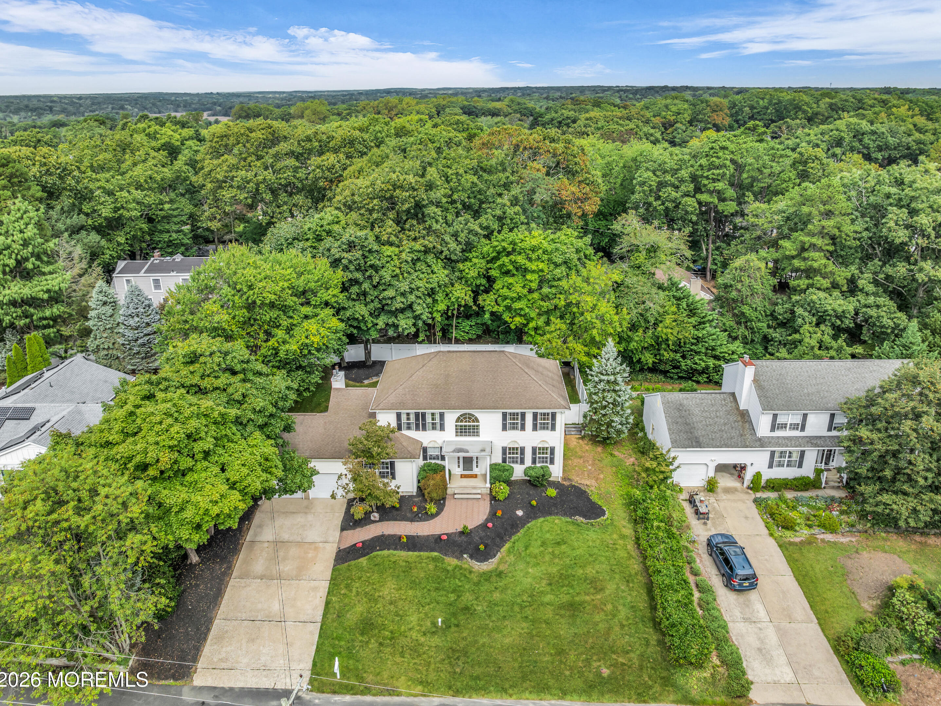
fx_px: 680
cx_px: 470
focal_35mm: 25
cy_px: 346
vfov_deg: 54.9
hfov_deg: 69.4
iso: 100
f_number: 2.8
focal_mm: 12.29
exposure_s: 1/120
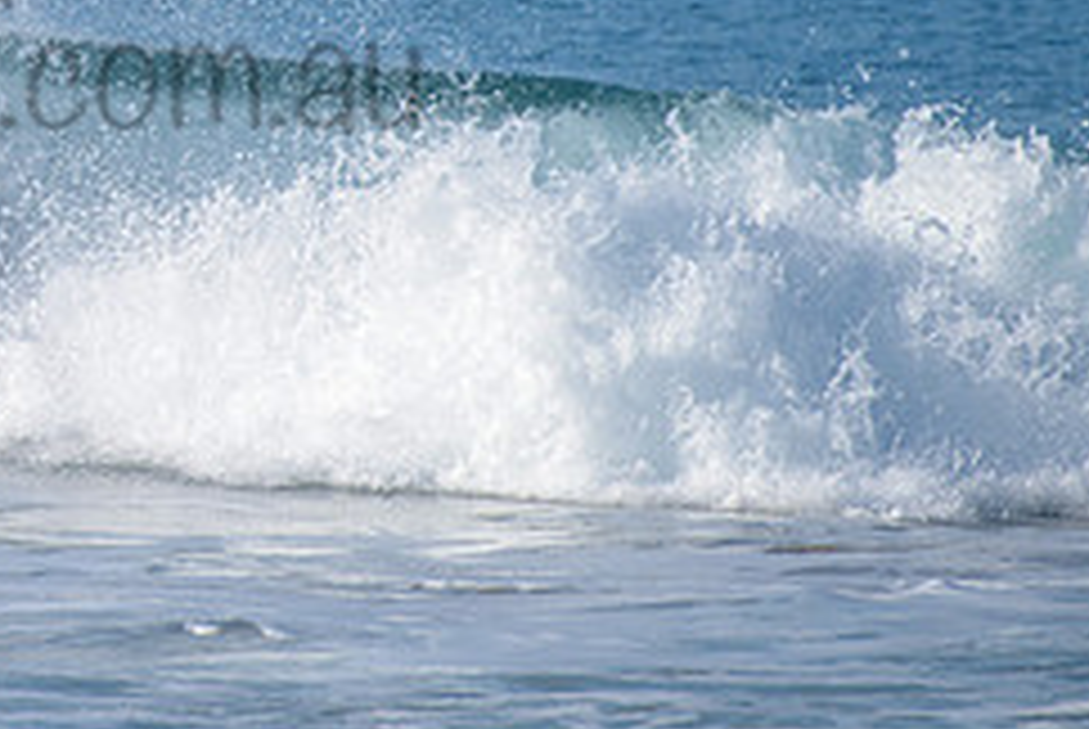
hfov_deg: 1.7
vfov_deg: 1.2
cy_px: 25
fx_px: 36222
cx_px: -54
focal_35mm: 1196
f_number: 5.6
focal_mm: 500
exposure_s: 1/2000
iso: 280
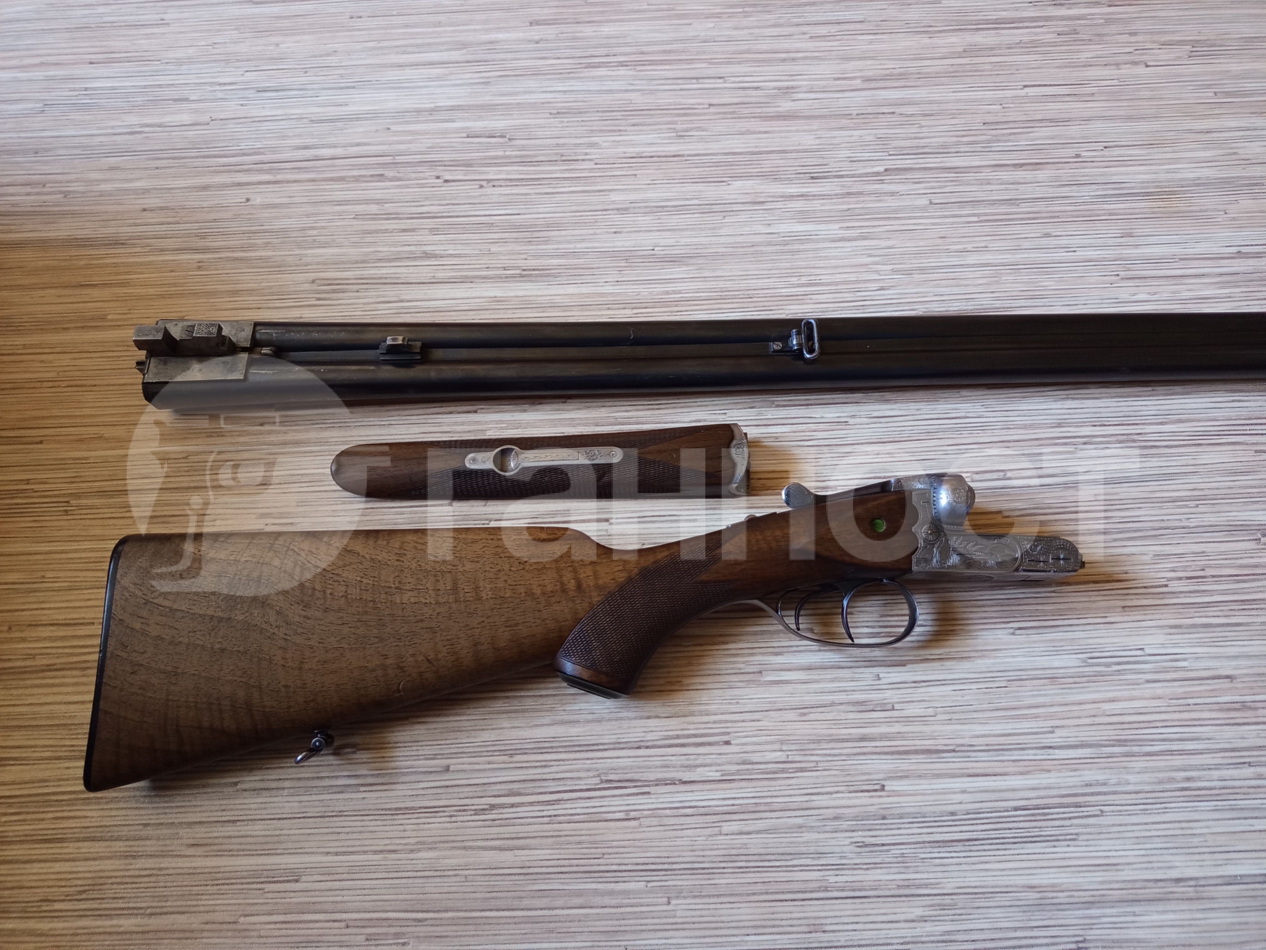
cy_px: 475
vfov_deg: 56.8
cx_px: 633
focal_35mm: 24
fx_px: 878
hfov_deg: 71.6
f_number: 1.7
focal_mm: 5.24
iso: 1173
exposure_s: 1/33.3
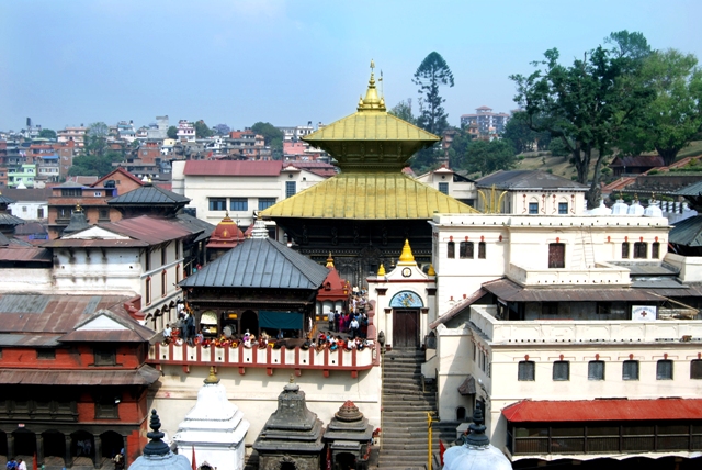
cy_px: 235
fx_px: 820
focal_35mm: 42
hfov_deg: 46.4
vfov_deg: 32.0
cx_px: 351
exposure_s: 1/200
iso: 100
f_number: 7.1
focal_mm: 28
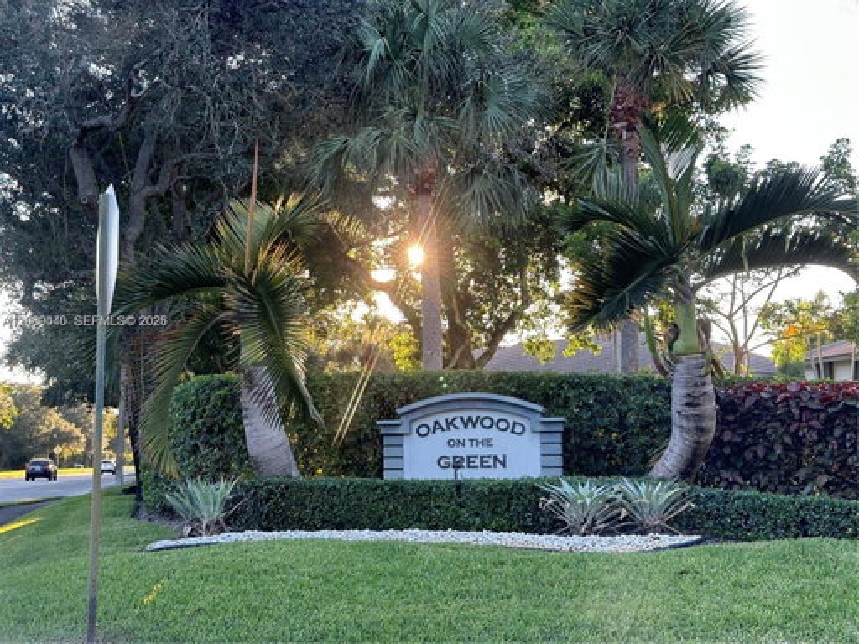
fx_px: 1191
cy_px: 322
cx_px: 430
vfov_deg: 30.3
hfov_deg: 39.7
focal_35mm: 48
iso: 80
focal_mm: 6.86
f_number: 1.78
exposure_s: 1/171
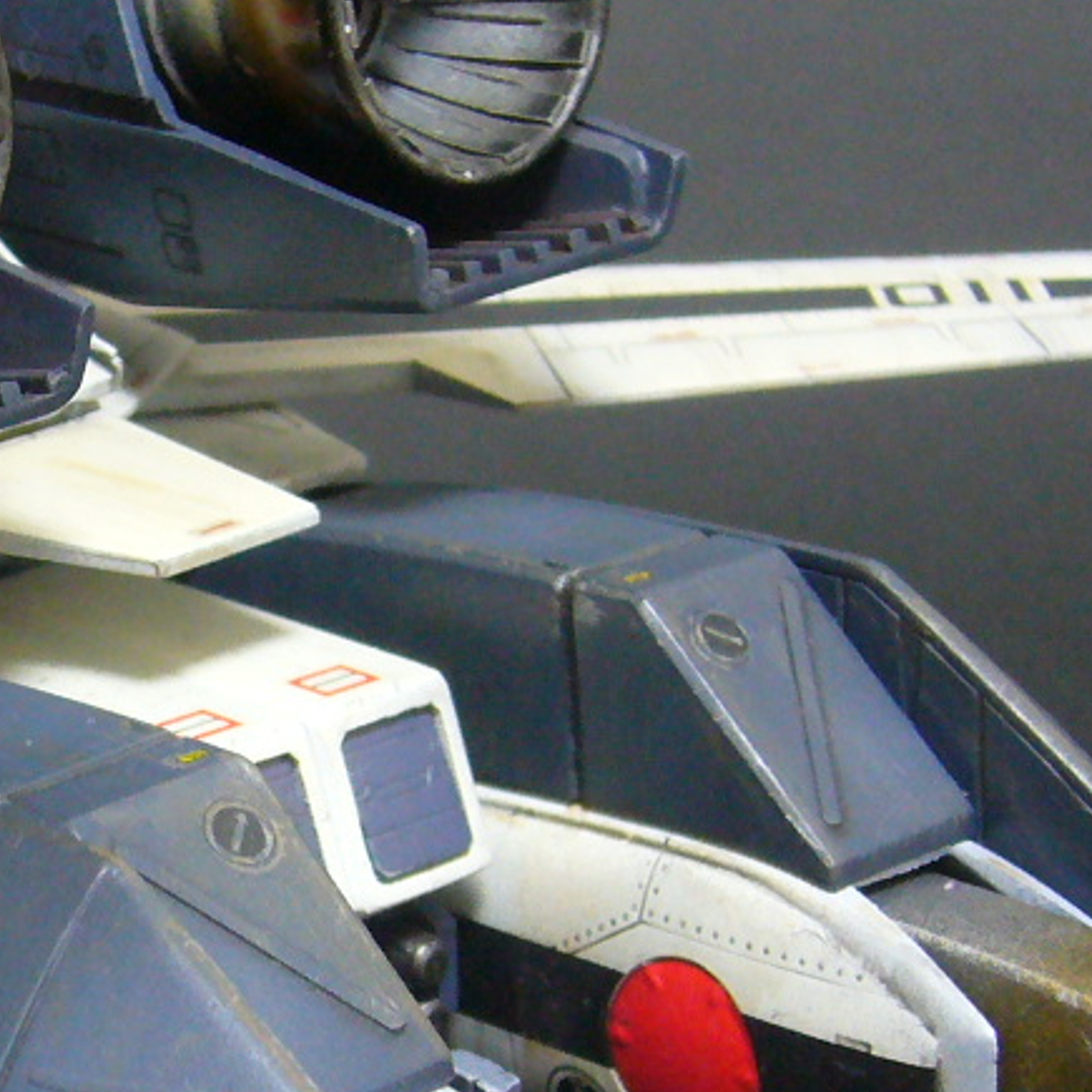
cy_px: 705
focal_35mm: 130
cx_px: 105
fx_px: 4640
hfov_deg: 13.3
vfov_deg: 13.4
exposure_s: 1/4
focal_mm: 8.3
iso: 200
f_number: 3.3
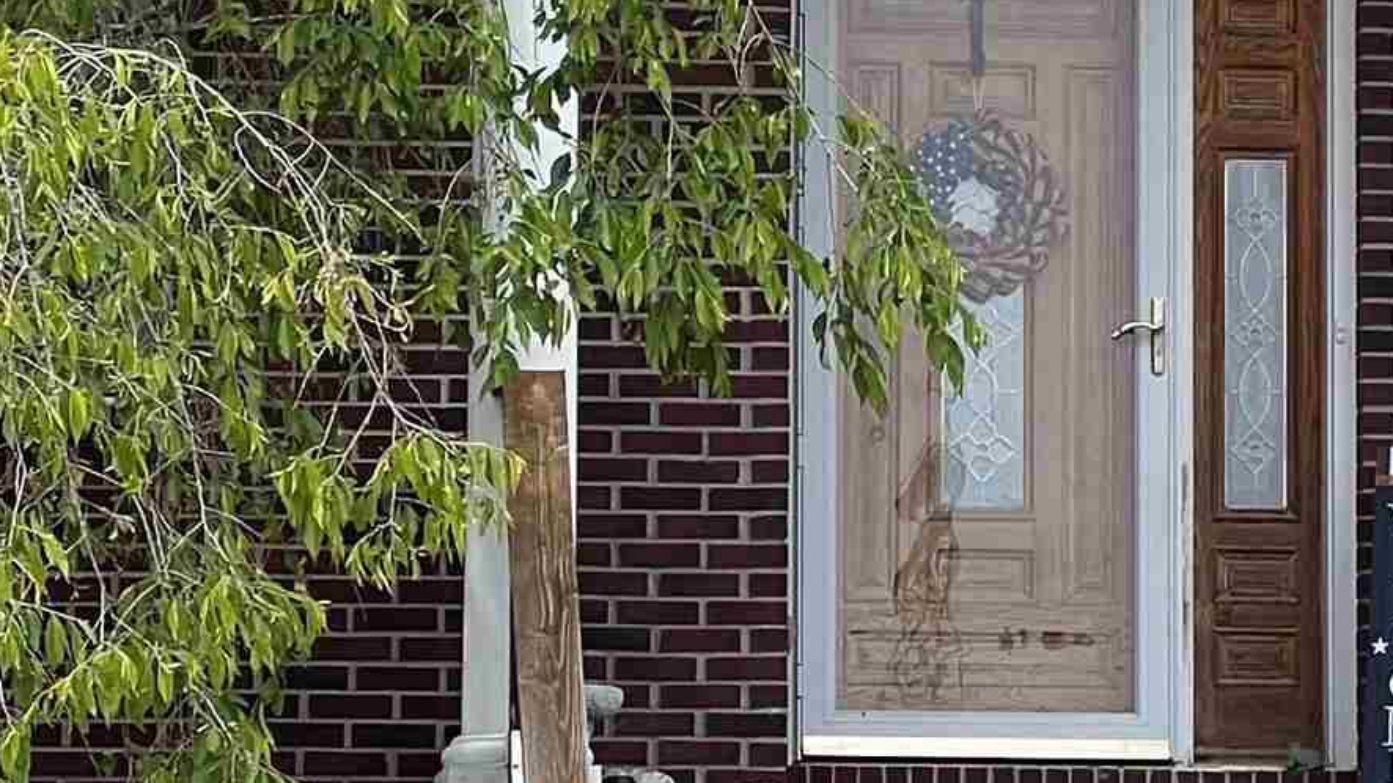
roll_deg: +0.7
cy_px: 448
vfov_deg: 4.2
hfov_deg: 7.3
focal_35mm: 291
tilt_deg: +6.5
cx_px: 2030
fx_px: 10747
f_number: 2.8
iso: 32
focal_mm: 9
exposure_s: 1/349
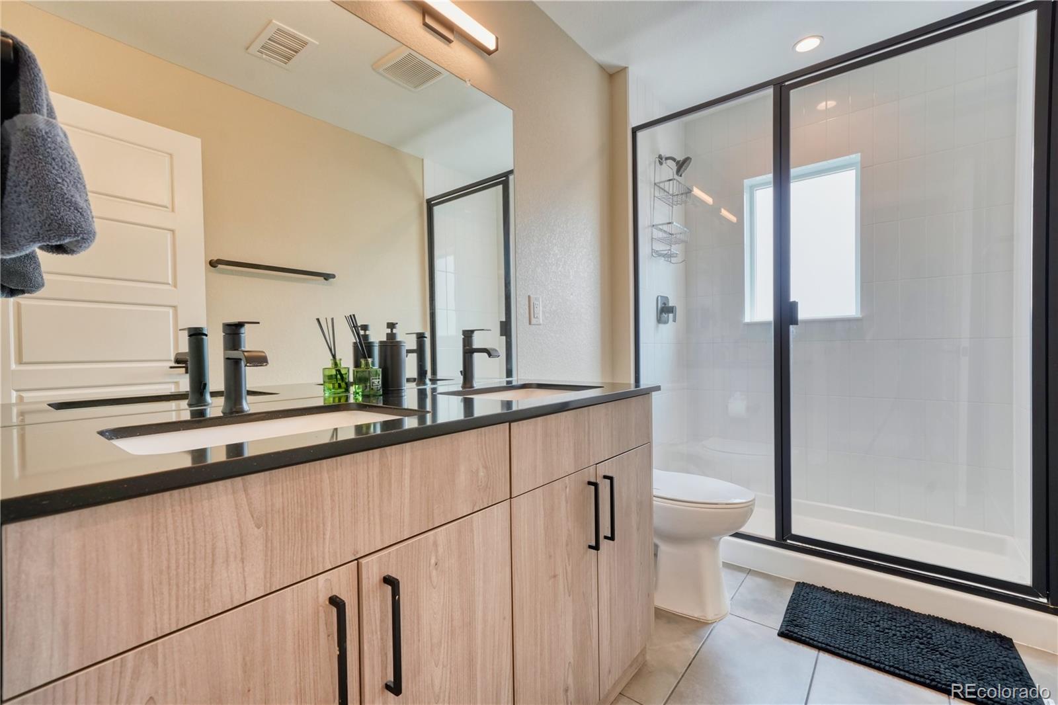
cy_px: 352
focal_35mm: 15
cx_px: 529
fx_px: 441
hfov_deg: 100.4
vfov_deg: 77.3
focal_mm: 15
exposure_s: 1/60
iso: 1250
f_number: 7.1
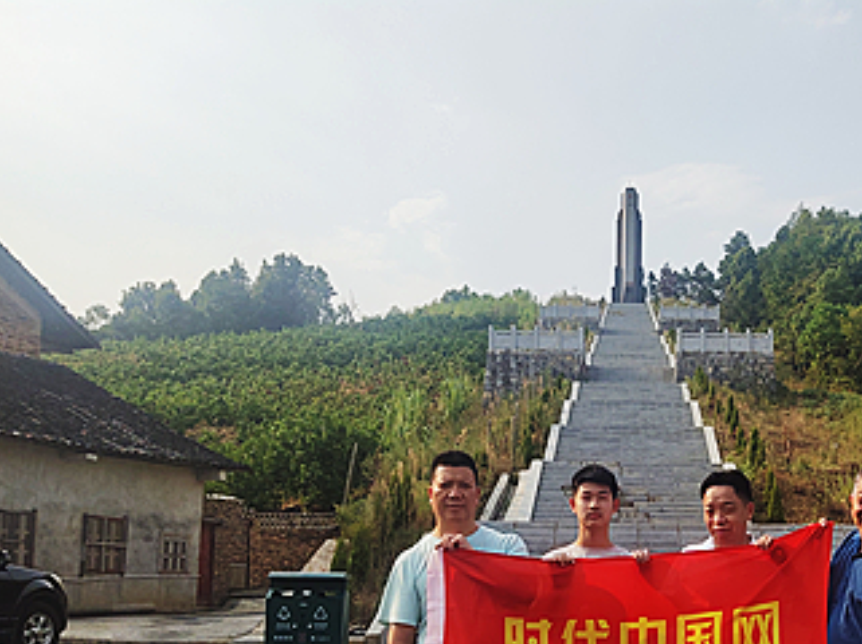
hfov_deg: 46.4
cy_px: 498
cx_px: 636
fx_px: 970
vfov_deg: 35.8
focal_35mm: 39
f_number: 1.8
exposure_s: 1/6409
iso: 50
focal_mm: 4.71
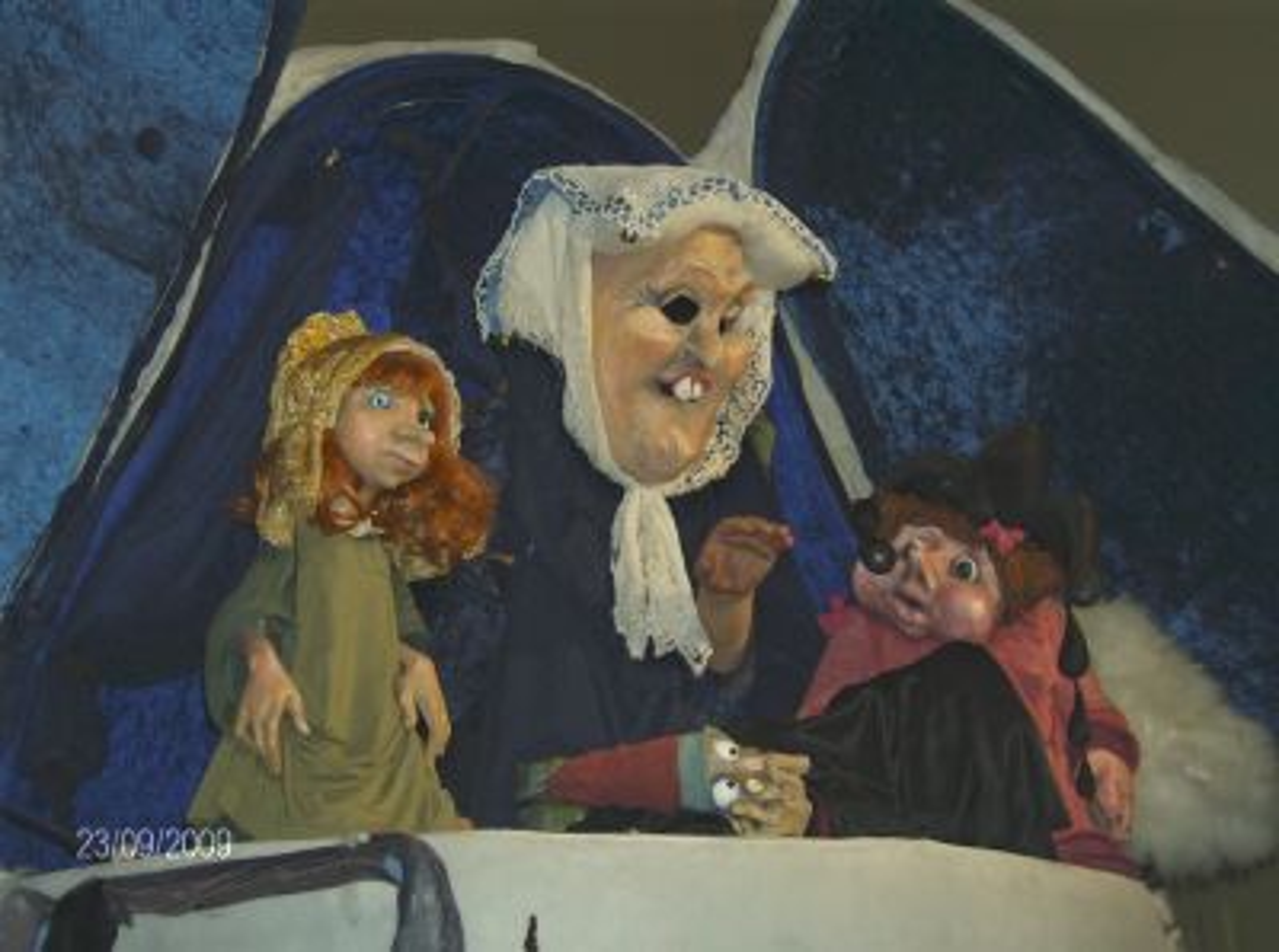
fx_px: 2580
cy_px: 476
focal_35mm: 70
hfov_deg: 27.8
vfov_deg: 20.9
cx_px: 640
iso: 200
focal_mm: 11.6
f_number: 3.7
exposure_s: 1/91.3
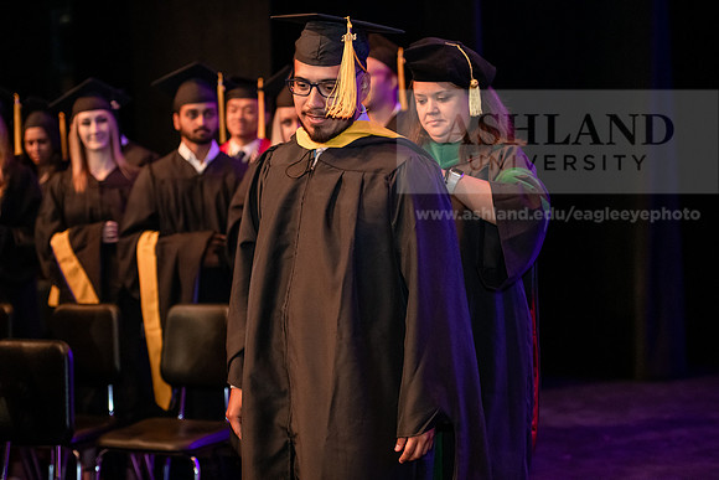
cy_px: 240
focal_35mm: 85
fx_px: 1698
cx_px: 360
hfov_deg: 23.9
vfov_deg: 16.1
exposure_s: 1/200
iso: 3200
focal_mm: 85
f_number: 3.2
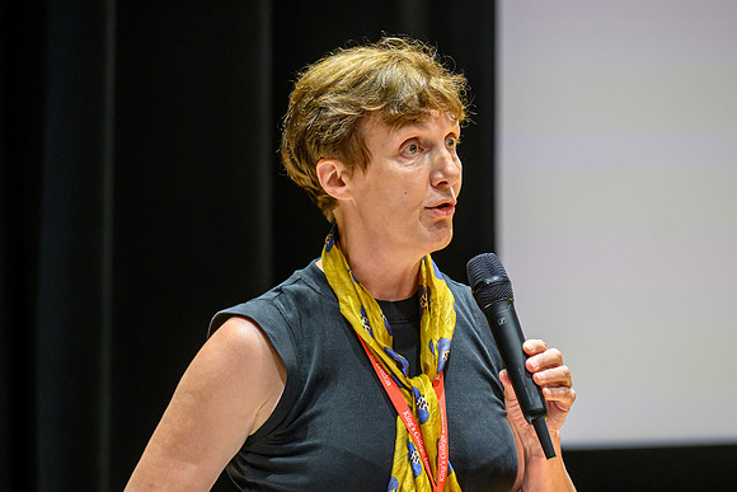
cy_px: 246
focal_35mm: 228
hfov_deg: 9.0
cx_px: 368
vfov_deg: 6.0
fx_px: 4664
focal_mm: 150
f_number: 2.8
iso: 1250
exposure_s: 1/250
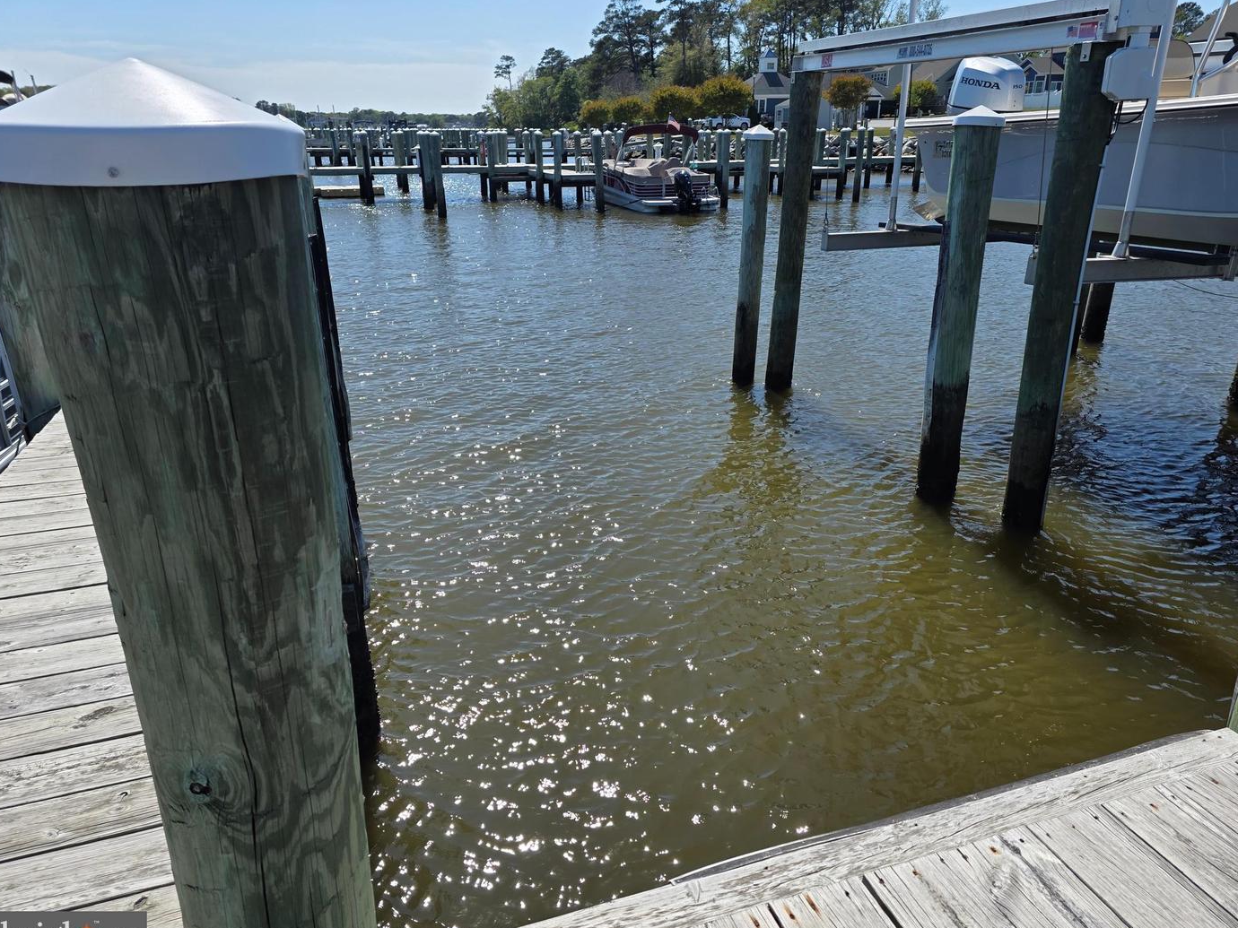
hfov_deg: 71.6
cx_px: 635
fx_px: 858
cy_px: 479
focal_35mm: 24
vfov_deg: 56.8
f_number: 1.7
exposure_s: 1/5958
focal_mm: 6.3
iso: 80
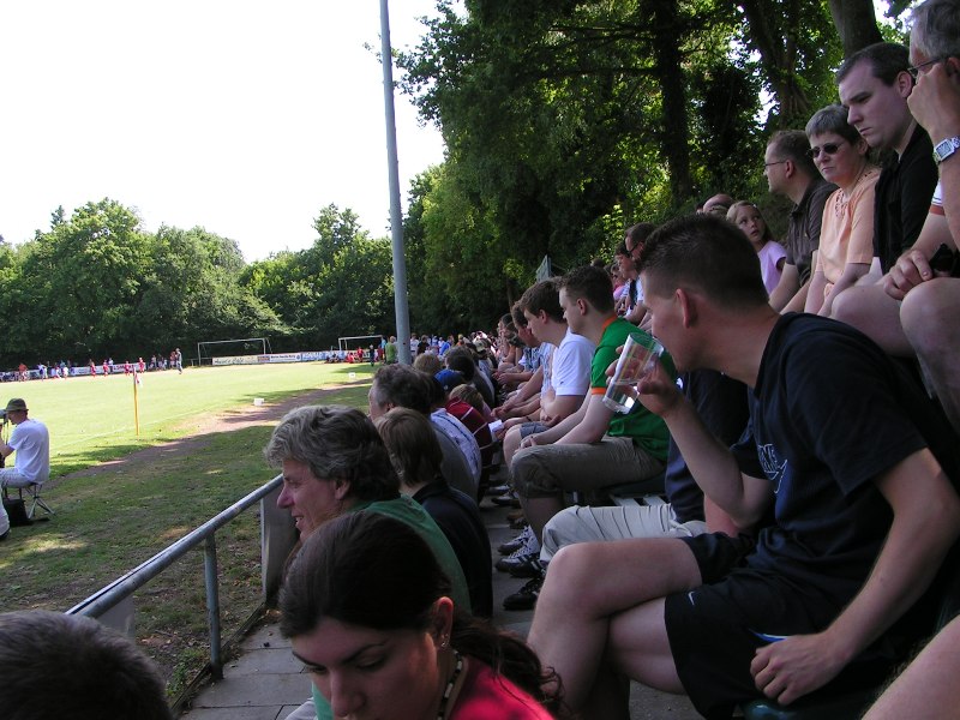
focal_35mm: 38
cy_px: 360
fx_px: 1054
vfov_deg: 37.7
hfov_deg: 49.0
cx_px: 480
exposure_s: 1/100
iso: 50
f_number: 5.6
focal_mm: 5.8
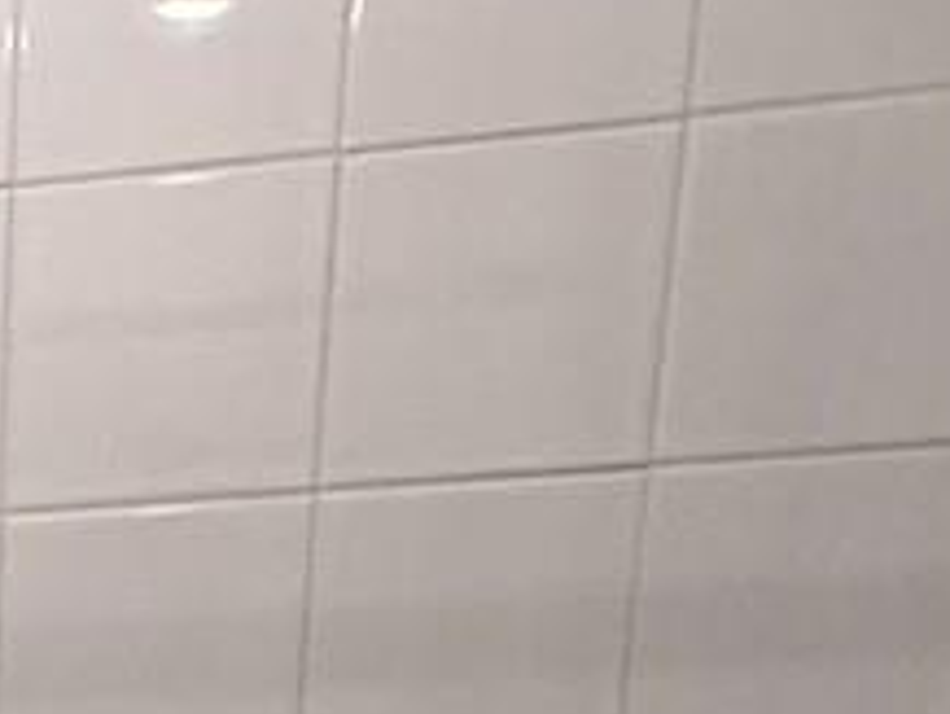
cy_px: 1660
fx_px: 2828
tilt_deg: -14.4
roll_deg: +2.3
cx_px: -823
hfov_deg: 15.9
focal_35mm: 103
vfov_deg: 11.9
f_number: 2.2
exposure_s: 1/120
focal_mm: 2.22
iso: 160
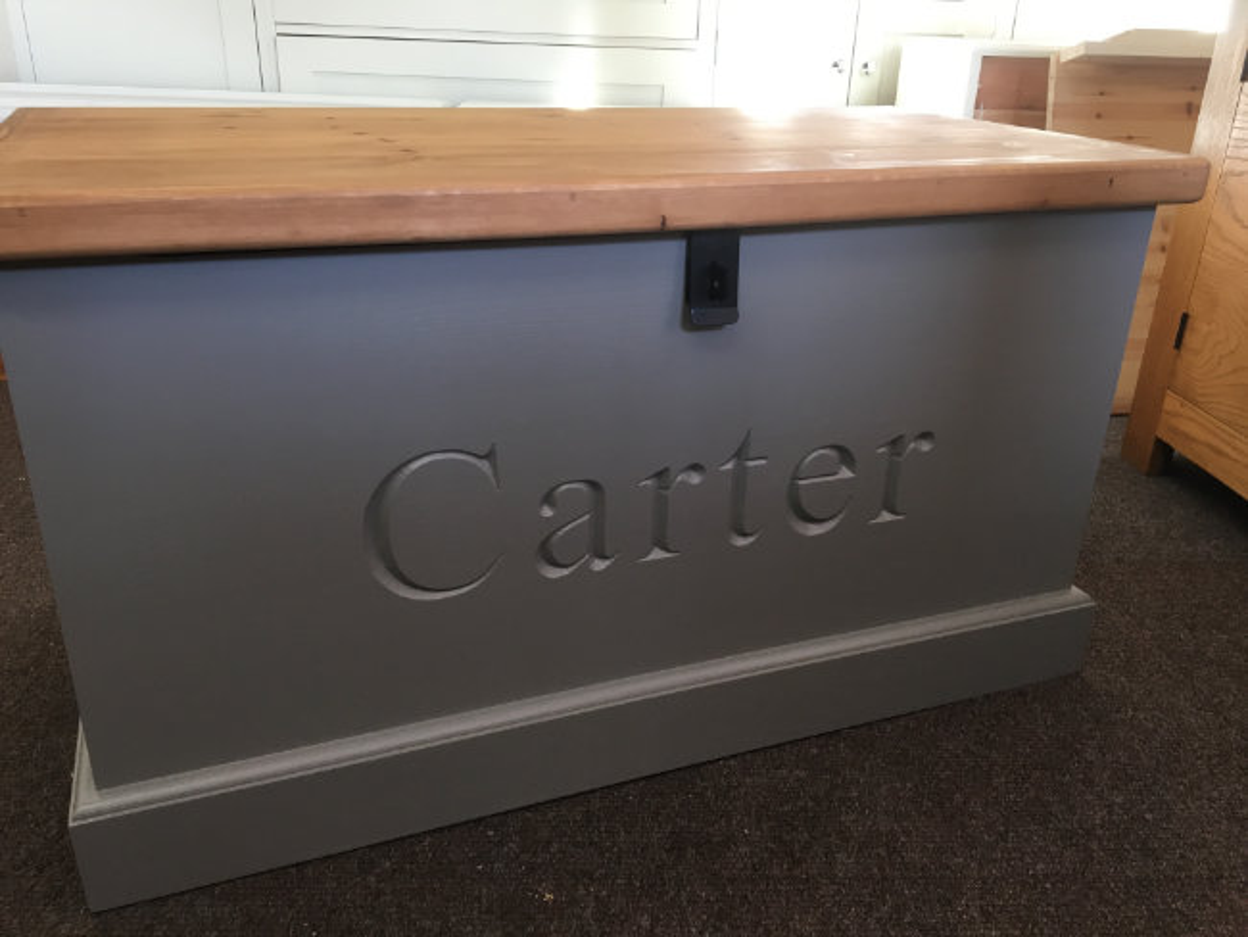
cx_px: 624
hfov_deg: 61.6
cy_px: 468
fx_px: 1046
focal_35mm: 29
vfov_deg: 48.3
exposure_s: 1/33
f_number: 2.2
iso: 50
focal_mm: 4.2
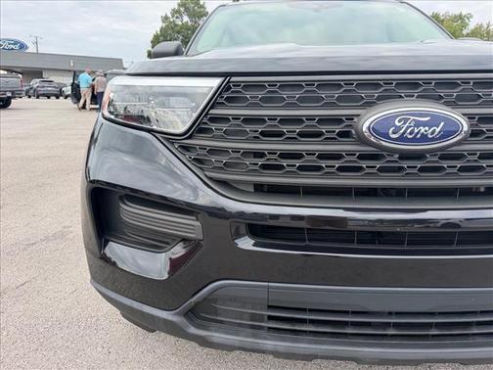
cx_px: 246
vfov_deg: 56.8
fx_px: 342
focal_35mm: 24
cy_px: 185
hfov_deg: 71.6
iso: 100
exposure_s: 1/403
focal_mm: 6.76
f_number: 1.78
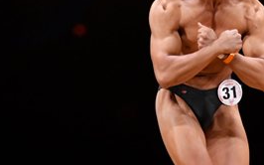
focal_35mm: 758
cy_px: 119
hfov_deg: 2.8
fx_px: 5451
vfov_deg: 1.7
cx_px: 173
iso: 3200
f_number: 5.6
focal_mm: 170
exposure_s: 1/400
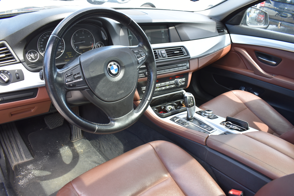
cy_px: 98
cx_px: 147
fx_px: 220
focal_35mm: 27
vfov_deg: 47.9
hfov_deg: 67.4
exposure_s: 1/125
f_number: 5.6
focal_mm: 18
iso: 400
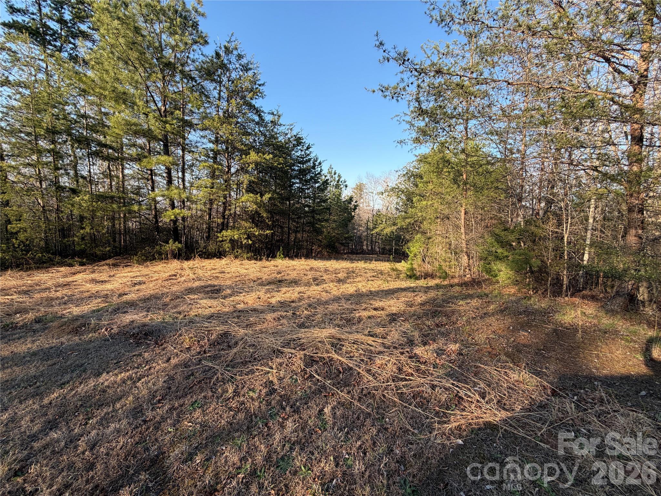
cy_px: 248
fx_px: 267
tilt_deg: -6.0
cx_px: 330
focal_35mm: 14
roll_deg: -2.3
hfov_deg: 102.1
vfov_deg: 85.7
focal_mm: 2.22
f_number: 2.2
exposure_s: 1/344
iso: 50
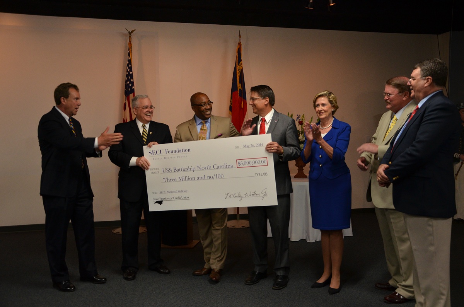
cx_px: 232
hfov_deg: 53.2
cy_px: 154
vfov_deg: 36.7
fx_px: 463
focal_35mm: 36
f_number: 4
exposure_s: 1/60
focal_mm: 24
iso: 800
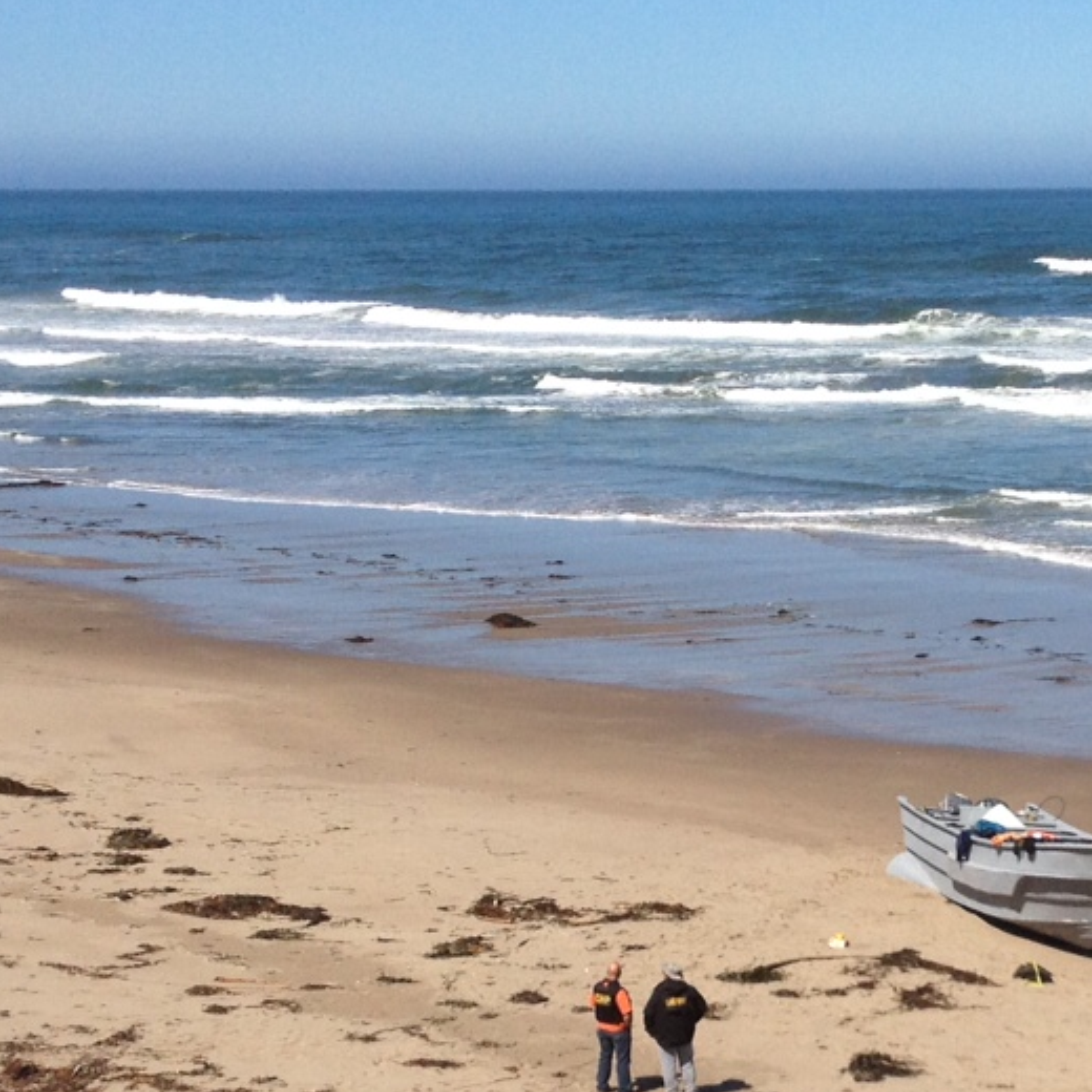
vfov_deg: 17.8
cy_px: 827
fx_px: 3462
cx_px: 928
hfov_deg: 17.7
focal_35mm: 97
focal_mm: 4.28
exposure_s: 1/2632
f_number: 2.4
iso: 50
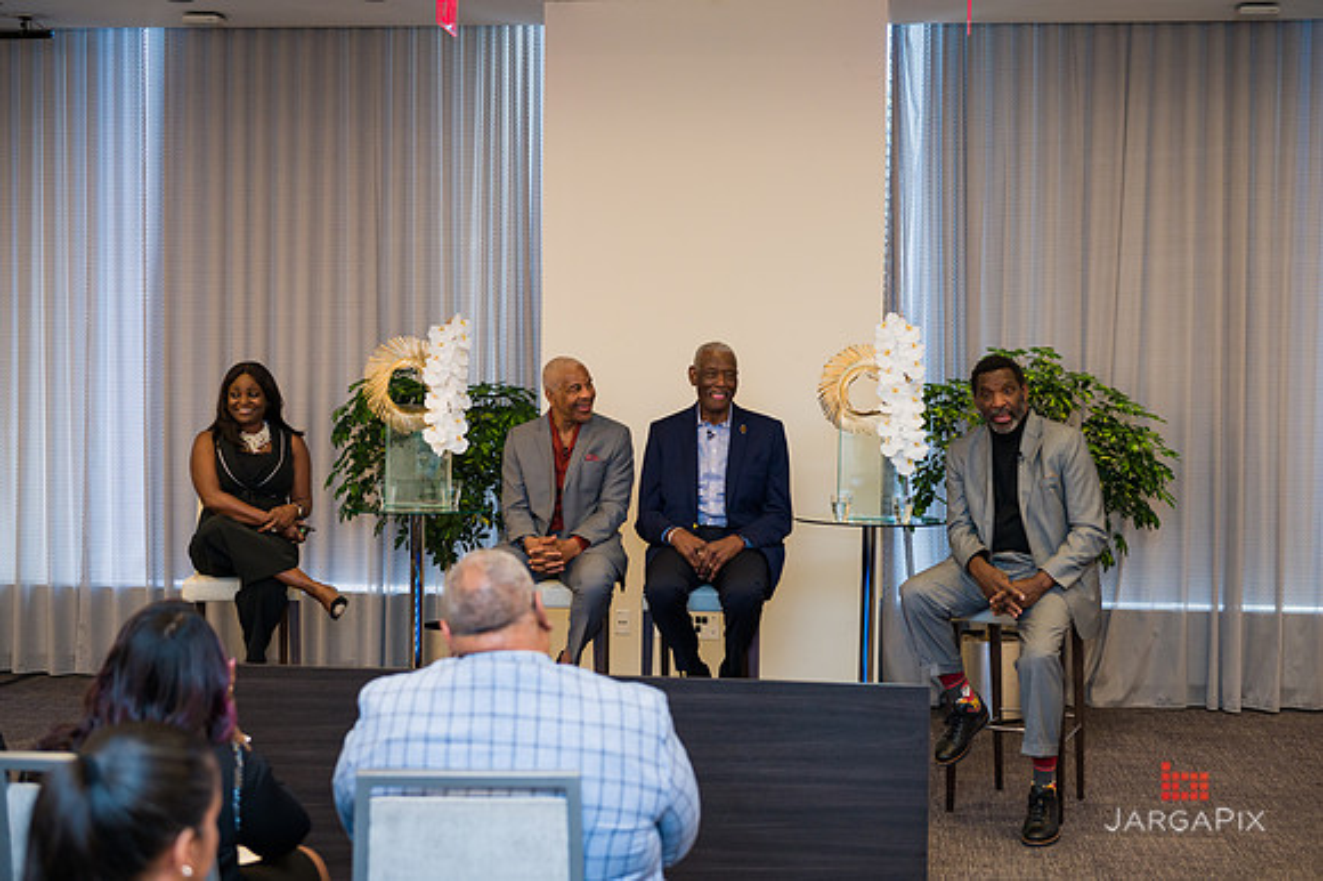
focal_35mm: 55
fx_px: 2020
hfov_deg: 36.3
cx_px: 662
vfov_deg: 24.6
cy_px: 440
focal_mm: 55
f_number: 4
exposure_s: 1/200
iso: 640
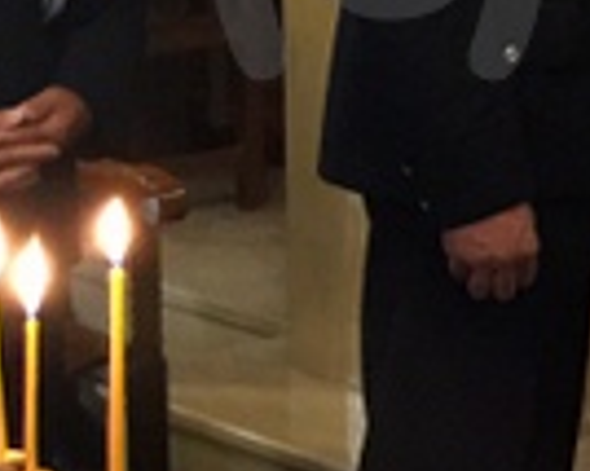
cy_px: -269
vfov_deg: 9.8
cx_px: 1206
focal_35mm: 152
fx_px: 2652
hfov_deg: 11.4
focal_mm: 4.15
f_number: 2.2
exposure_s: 1/8
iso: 160
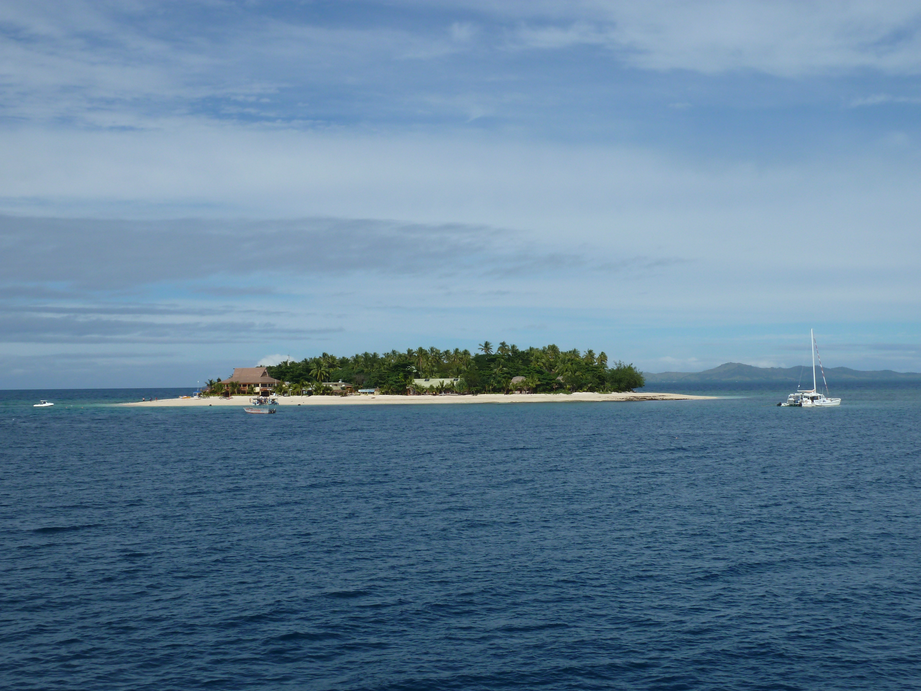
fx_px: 1171
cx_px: 460
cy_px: 346
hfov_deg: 42.9
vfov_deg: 32.9
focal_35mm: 44
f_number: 5.6
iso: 80
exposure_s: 1/640
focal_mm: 7.3
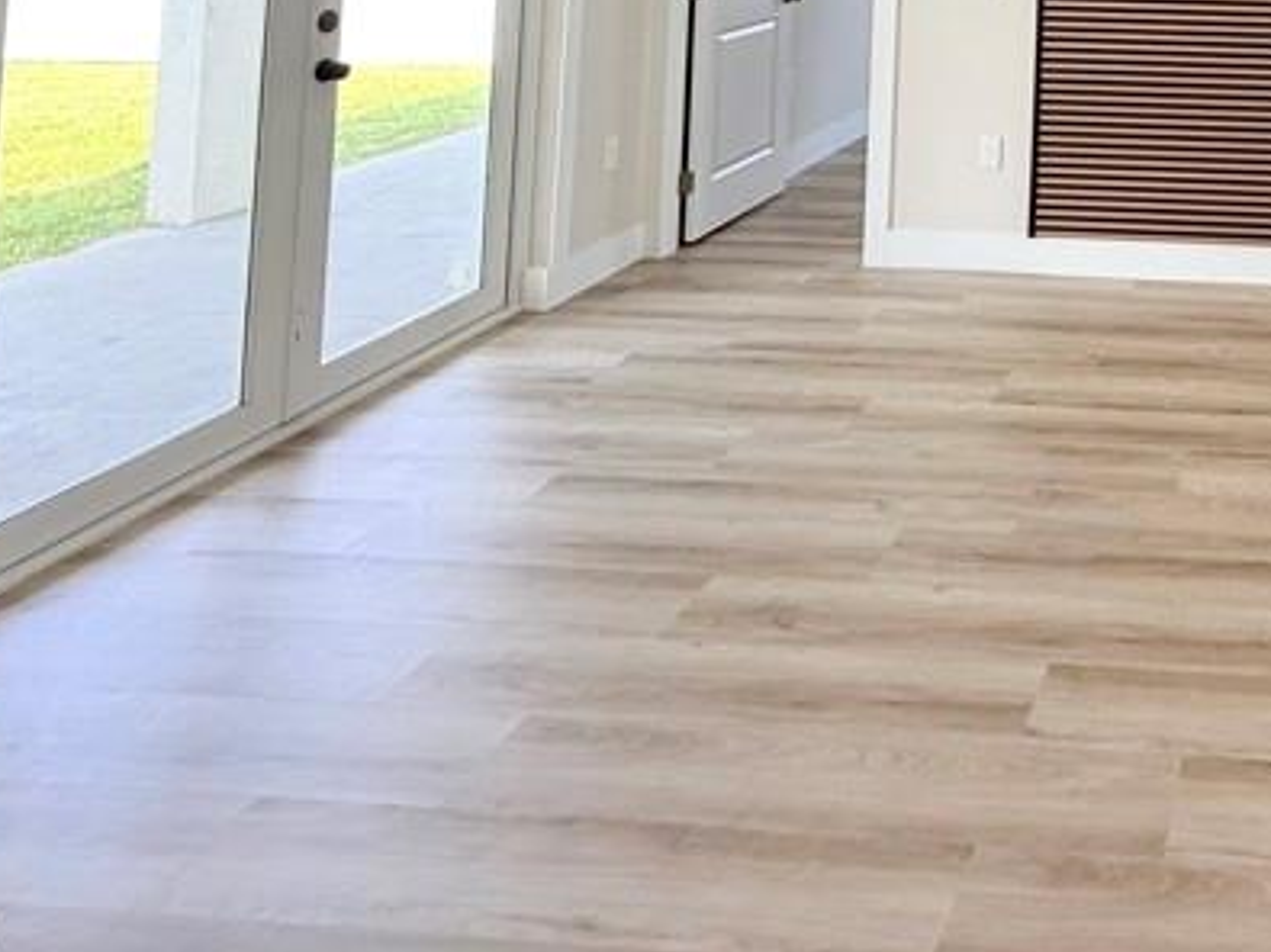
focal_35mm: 34
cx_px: 1294
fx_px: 1248
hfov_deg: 45.0
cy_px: -199
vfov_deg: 33.6
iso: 80
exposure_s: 1/99
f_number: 2.2
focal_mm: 2.22
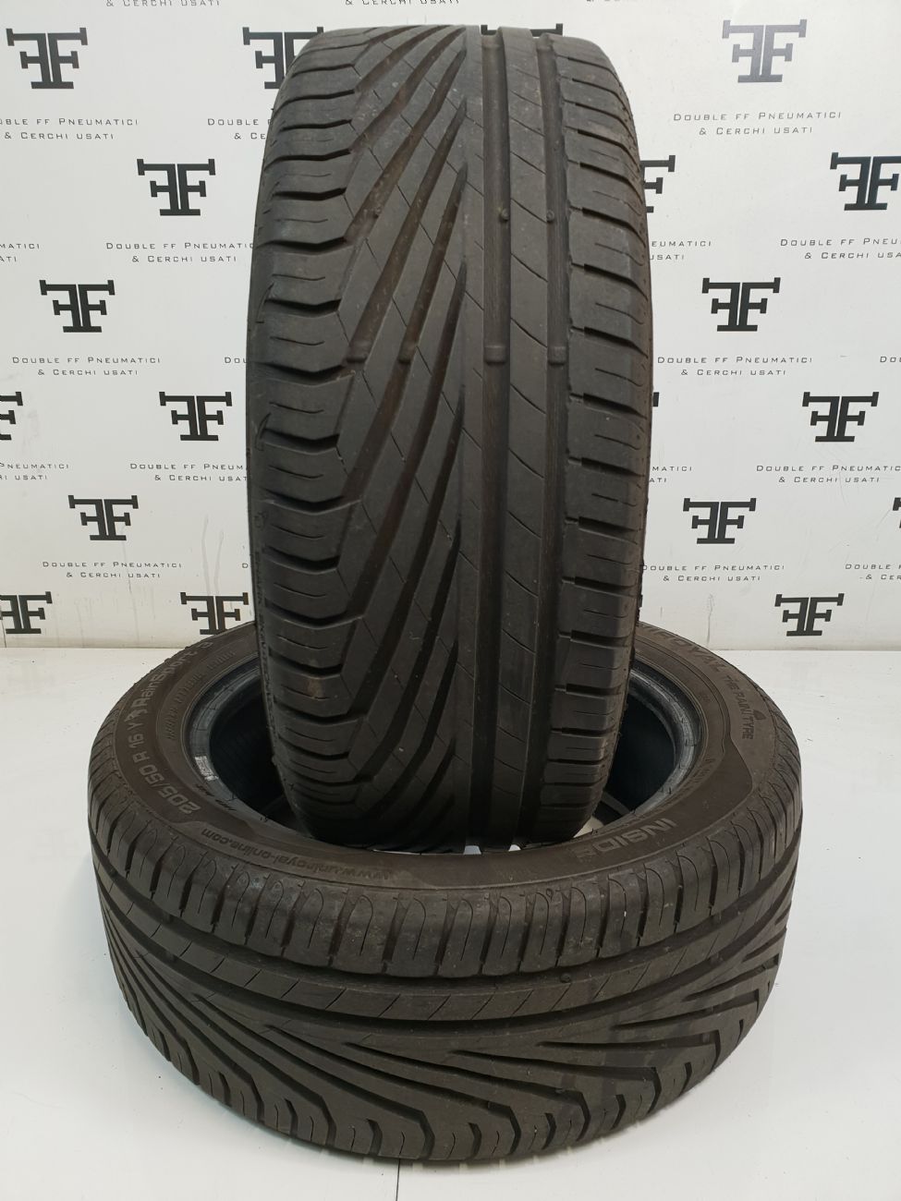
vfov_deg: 67.3
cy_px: 600
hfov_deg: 53.1
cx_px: 450
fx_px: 902
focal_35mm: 26
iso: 160
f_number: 2.4
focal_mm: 4.3
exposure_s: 1/50
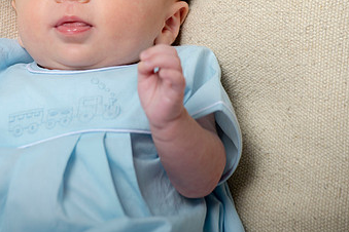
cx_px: 100
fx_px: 3315
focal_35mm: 342
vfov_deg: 4.0
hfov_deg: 6.0
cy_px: 41
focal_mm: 200
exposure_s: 1/200
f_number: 5.6
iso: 250
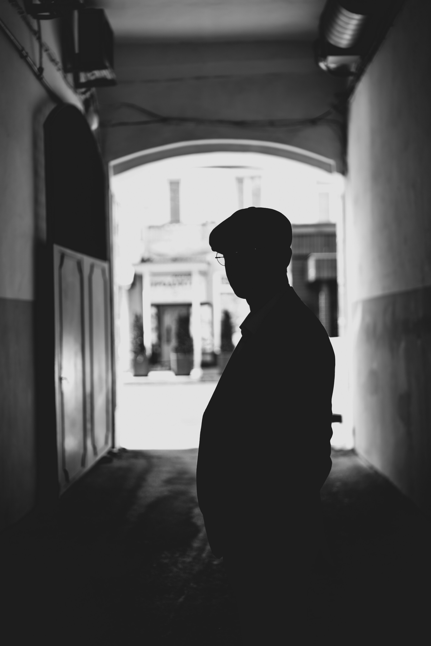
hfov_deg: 29.9
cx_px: 216
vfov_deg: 43.6
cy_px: 323
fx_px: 808
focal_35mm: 45
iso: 125
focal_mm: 45
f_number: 1.8
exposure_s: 1/125
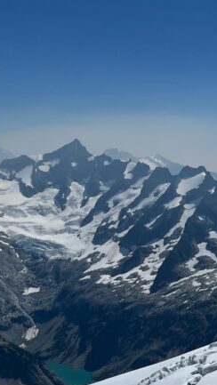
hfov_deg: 16.9
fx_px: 684
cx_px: 292
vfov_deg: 30.3
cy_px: 334
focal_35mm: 67
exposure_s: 1/17241
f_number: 1.6
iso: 40
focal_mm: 5.1
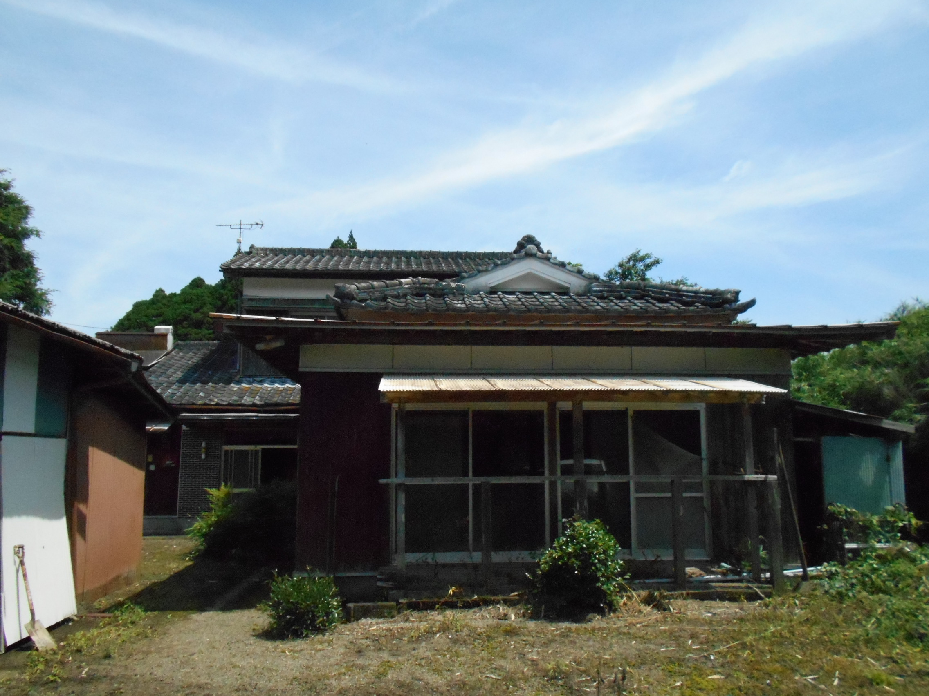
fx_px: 698
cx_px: 464
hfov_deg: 67.3
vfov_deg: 53.1
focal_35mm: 26
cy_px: 348
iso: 800
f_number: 8
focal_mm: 4.6
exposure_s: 1/1600
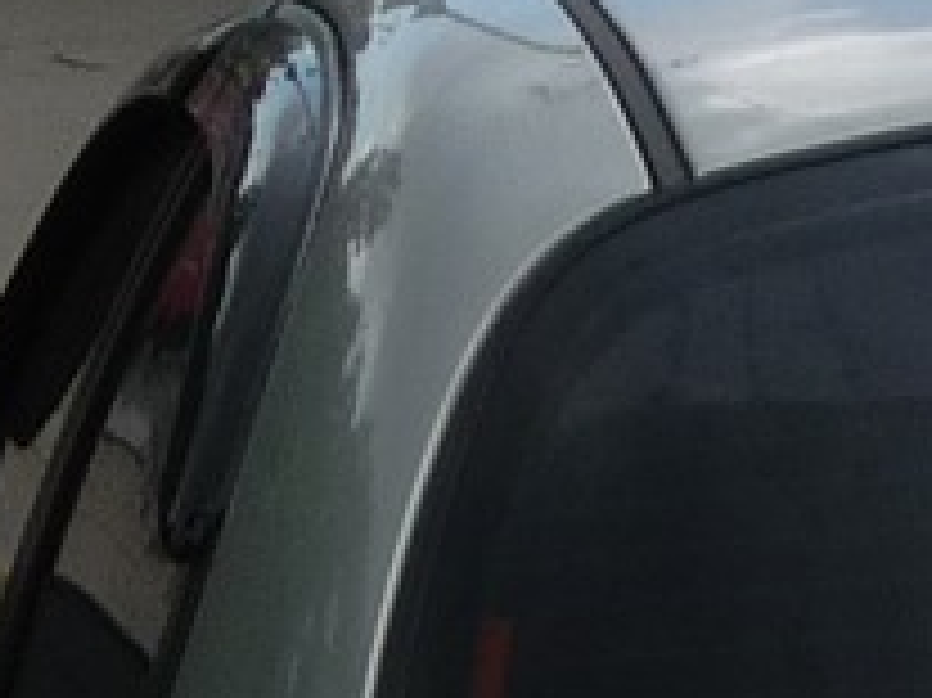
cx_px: -1355
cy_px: -1040
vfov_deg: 5.6
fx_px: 6862
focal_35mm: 255
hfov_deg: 7.3
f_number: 2.8
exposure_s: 1/640
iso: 100
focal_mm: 5.5
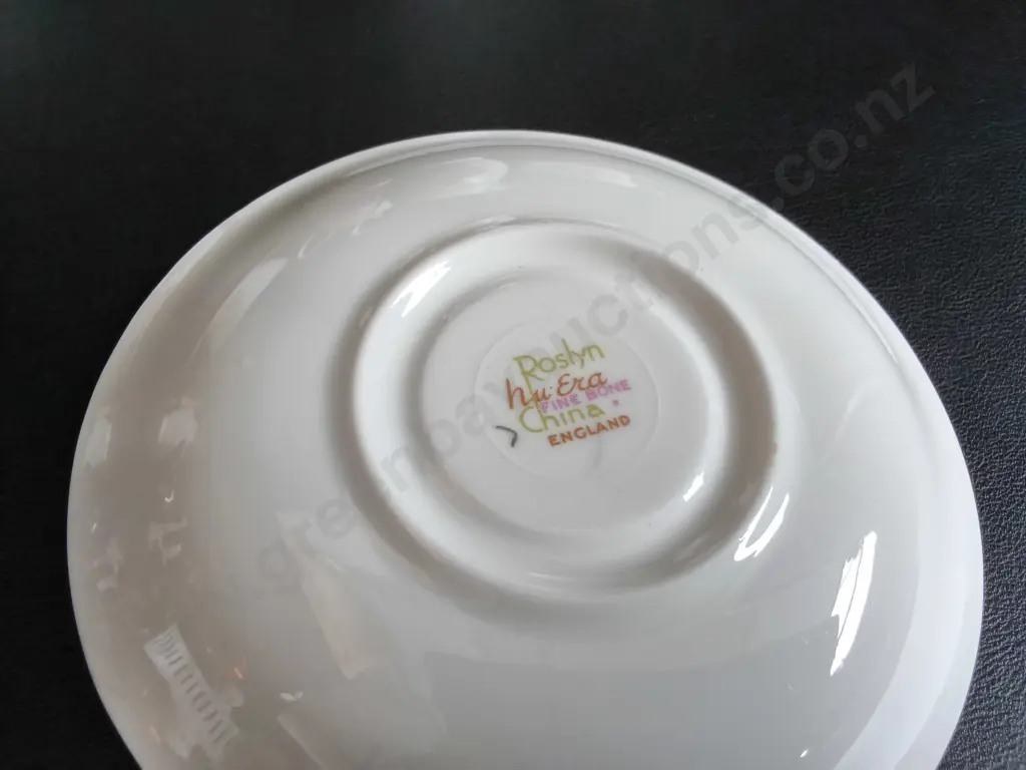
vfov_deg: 51.4
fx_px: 800
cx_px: 513
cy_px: 385
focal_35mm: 27
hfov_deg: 65.3
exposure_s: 1/100
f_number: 2
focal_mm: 2.87
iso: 320
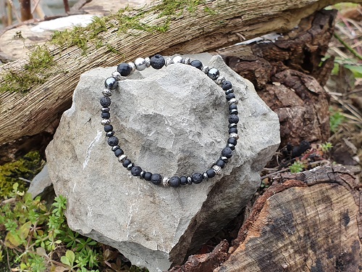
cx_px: 181
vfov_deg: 53.1
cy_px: 136
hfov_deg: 67.3
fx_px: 272
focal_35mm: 26
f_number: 2.4
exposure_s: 1/207
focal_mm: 4.32
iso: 50
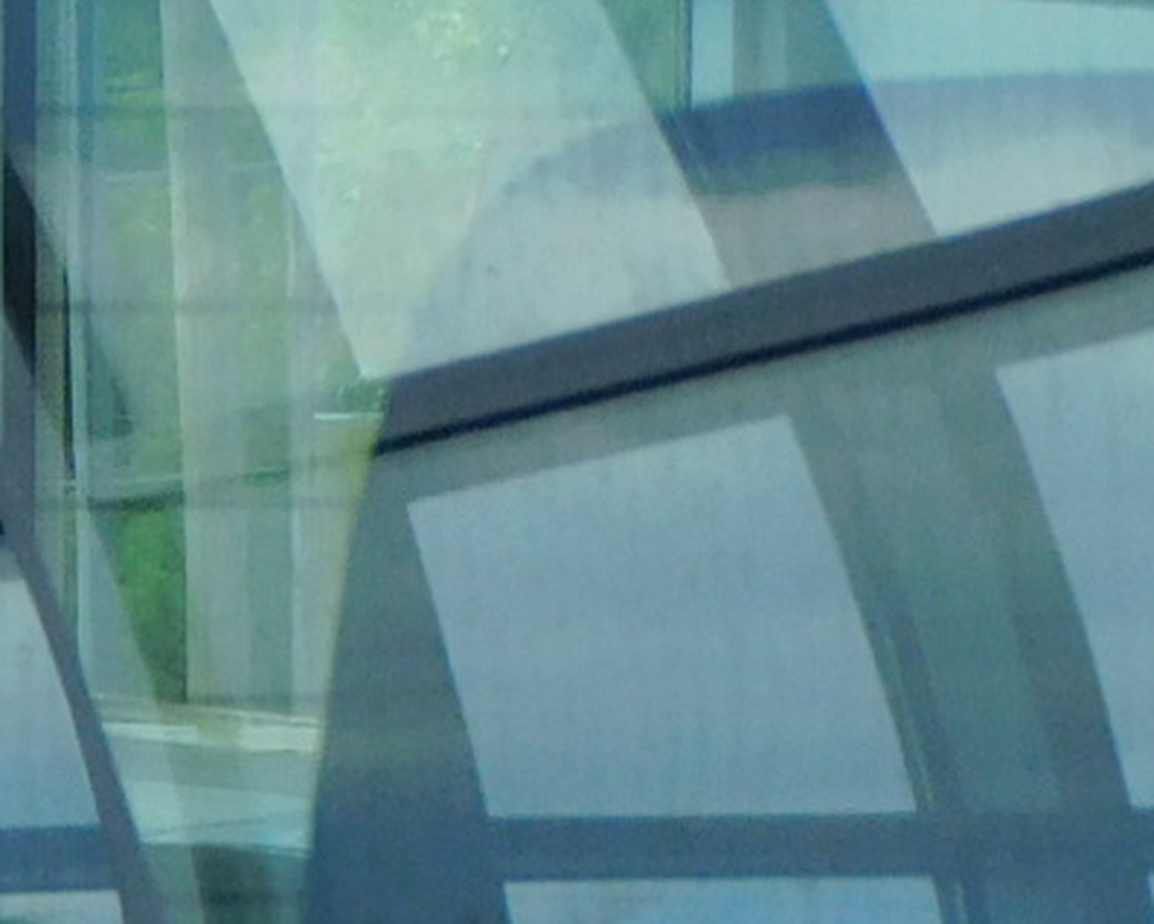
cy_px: 1130
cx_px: -1491
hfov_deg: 3.3
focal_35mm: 586
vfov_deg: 2.6
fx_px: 20024
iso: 160
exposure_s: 1/60
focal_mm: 18.8
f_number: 4.8
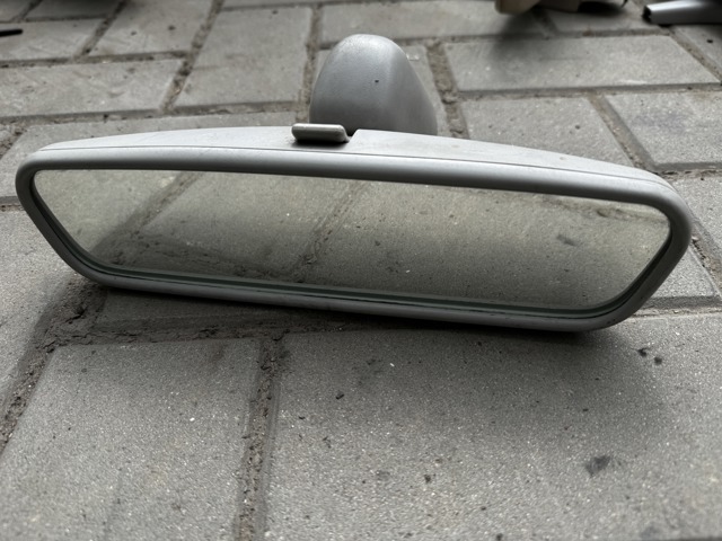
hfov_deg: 71.6
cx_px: 361
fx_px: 501
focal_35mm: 24
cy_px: 270
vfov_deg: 56.8
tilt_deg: -45.6
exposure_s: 1/1637
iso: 80
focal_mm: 6.76
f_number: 1.78
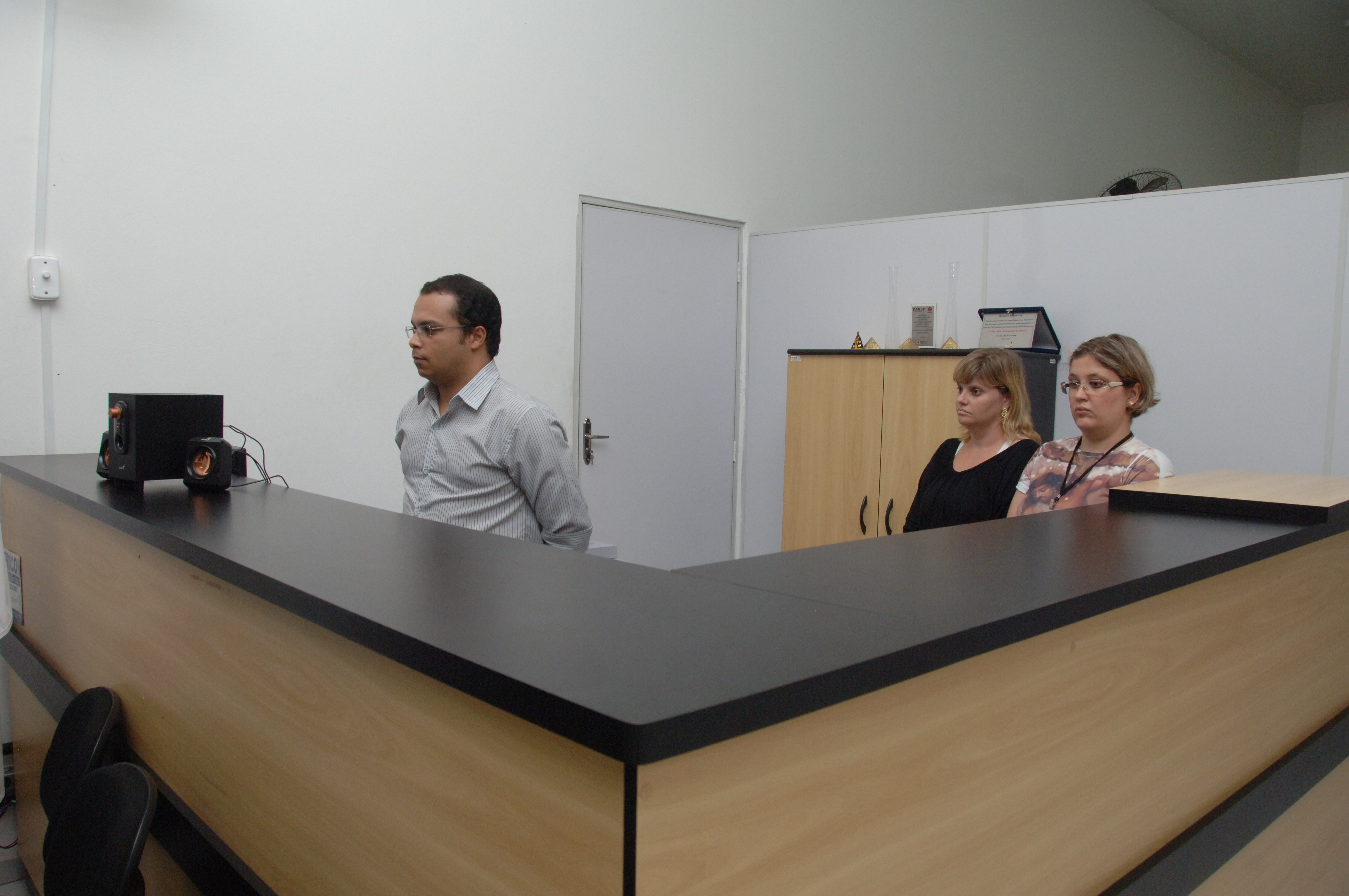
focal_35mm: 27
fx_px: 1011
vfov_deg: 47.8
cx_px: 674
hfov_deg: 67.4
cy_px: 448
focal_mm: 18
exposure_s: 1/250
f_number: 6.3
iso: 800
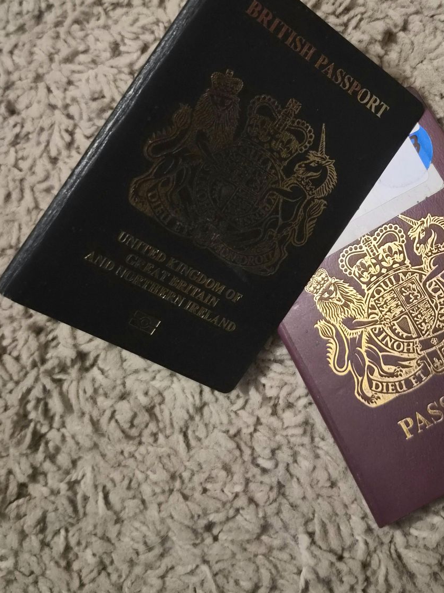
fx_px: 701
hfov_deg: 34.6
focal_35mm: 41
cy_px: 195
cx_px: 317
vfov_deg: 45.1
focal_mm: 5.4
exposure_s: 1/20
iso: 1600
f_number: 1.8
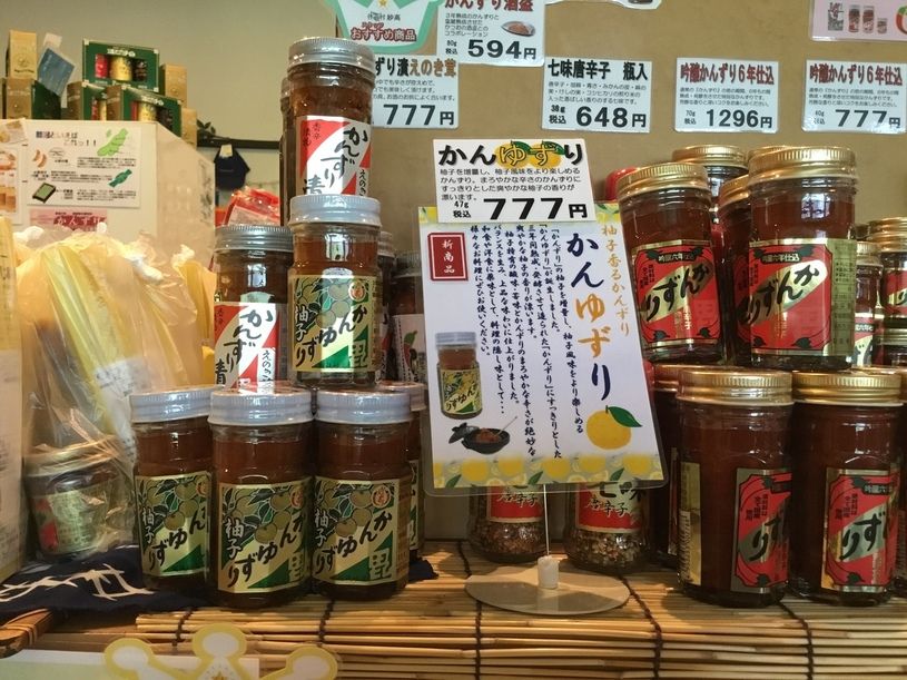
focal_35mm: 31
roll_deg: -0.7
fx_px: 812
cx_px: 454
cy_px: 340
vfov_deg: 45.4
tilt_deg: -1.0
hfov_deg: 58.4
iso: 160
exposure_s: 1/30
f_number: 2.4
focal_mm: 3.3
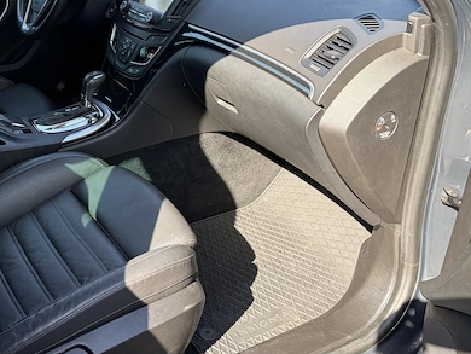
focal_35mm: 40
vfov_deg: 35.9
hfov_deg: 45.6
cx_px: 135
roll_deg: +1.2
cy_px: 145
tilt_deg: -27.6
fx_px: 545
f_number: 1.6
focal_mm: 5.96
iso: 50
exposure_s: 1/177
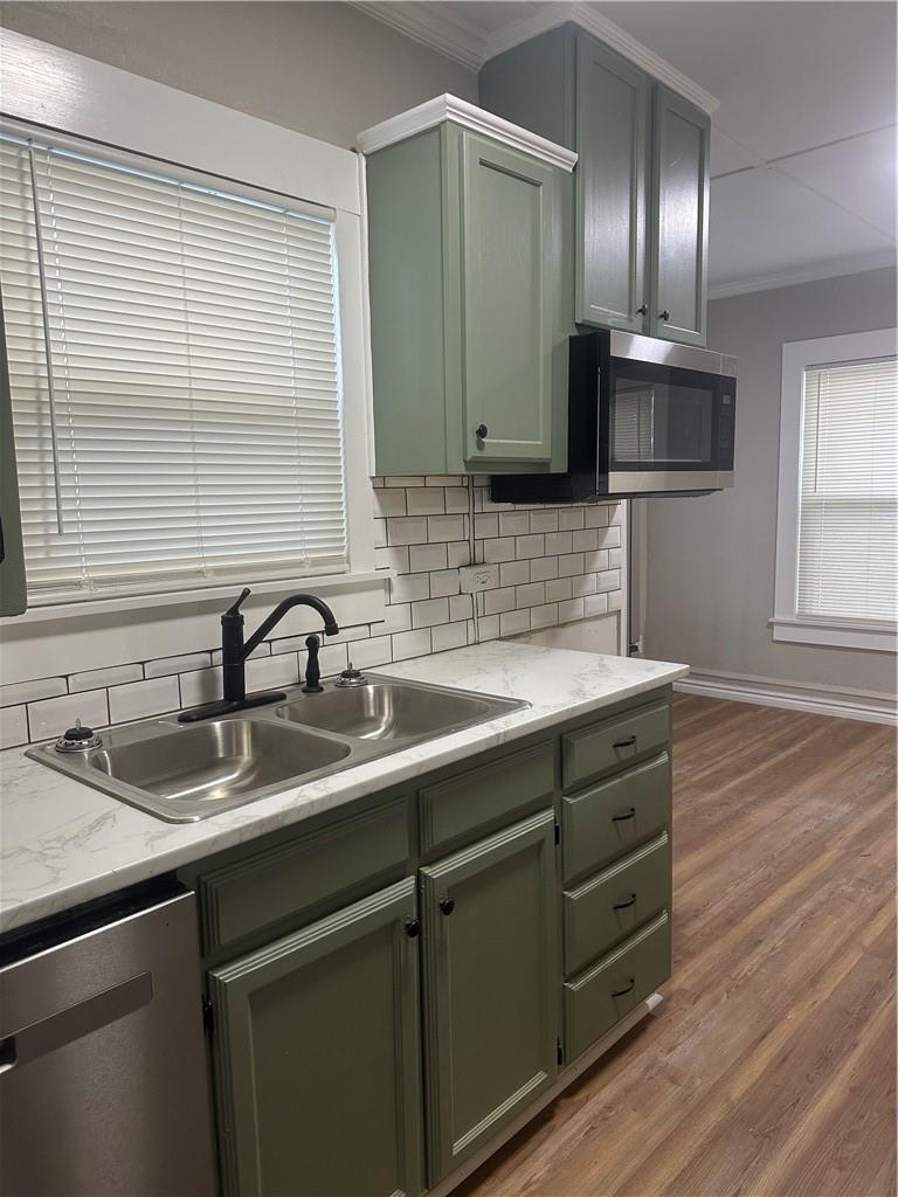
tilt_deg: -6.9
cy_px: 598
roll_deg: +0.5
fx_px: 830
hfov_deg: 56.8
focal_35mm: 24
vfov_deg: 71.6
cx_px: 449
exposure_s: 1/120
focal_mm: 6.86
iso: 200
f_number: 1.78
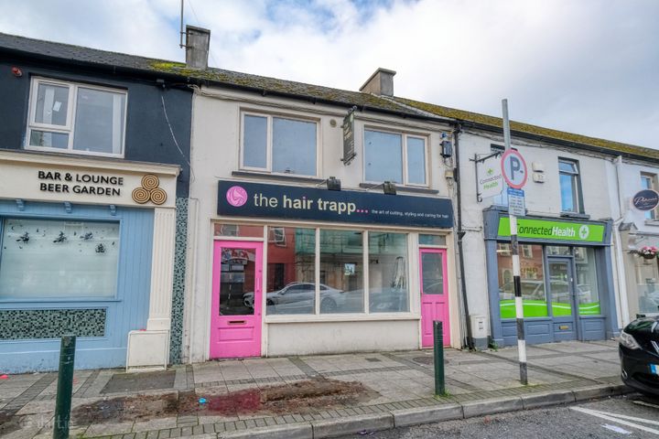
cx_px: 330
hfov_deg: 93.3
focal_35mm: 17
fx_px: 311
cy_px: 220
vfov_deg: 70.4
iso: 2000
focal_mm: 11
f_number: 5.6
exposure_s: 1/800
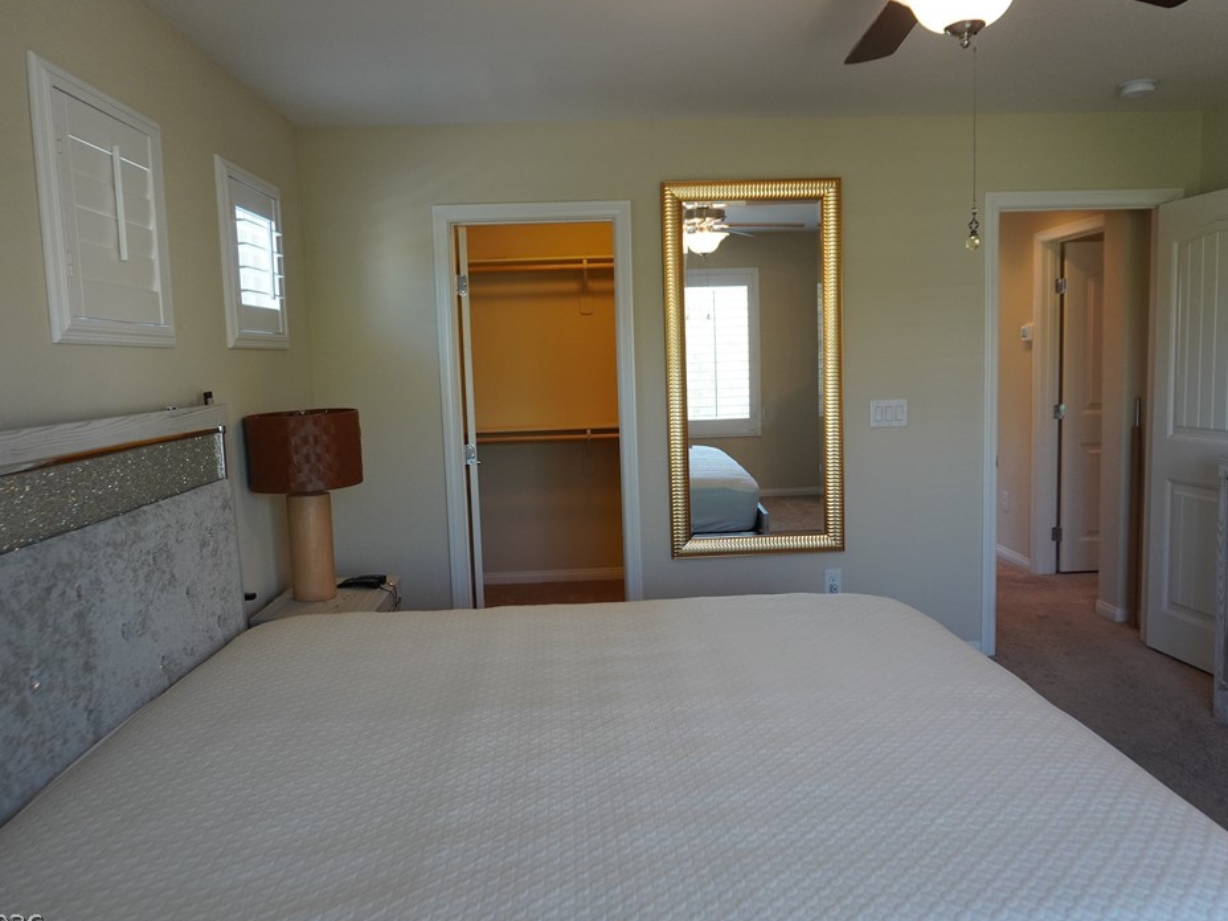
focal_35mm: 27
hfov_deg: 65.3
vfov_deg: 51.4
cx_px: 623
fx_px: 958
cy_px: 467
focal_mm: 16
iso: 1000
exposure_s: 1/160
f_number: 4
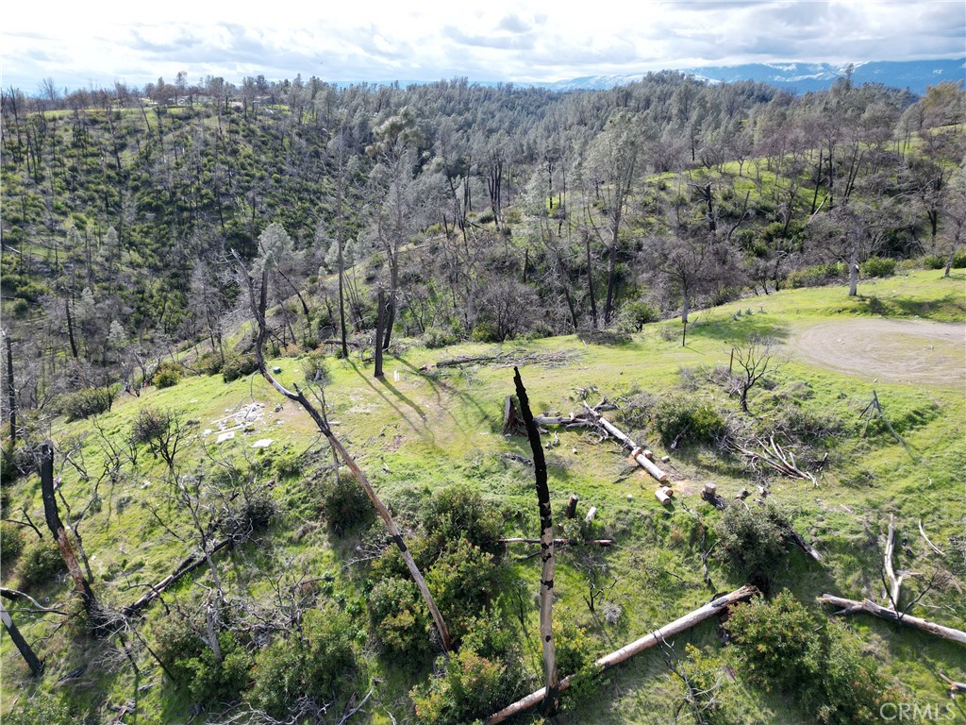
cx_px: 483
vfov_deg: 56.8
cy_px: 362
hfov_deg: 71.6
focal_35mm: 24
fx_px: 670
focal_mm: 6.72
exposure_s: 1/2000
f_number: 1.7
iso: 160
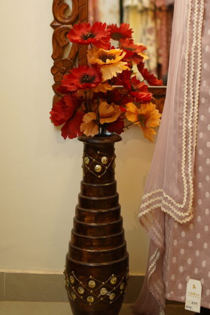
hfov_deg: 17.6
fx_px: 666
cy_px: 56
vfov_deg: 26.1
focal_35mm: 76
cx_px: 194
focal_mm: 35
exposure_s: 1/125
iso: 160
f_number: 2
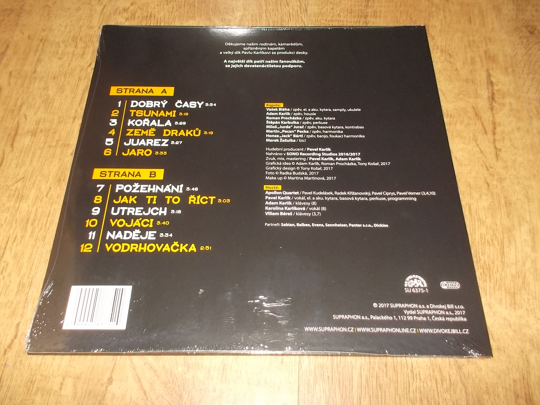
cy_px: 202
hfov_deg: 61.7
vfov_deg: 48.2
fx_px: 452
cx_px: 270
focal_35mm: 29
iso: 250
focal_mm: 4.1
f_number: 3.3
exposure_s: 1/30
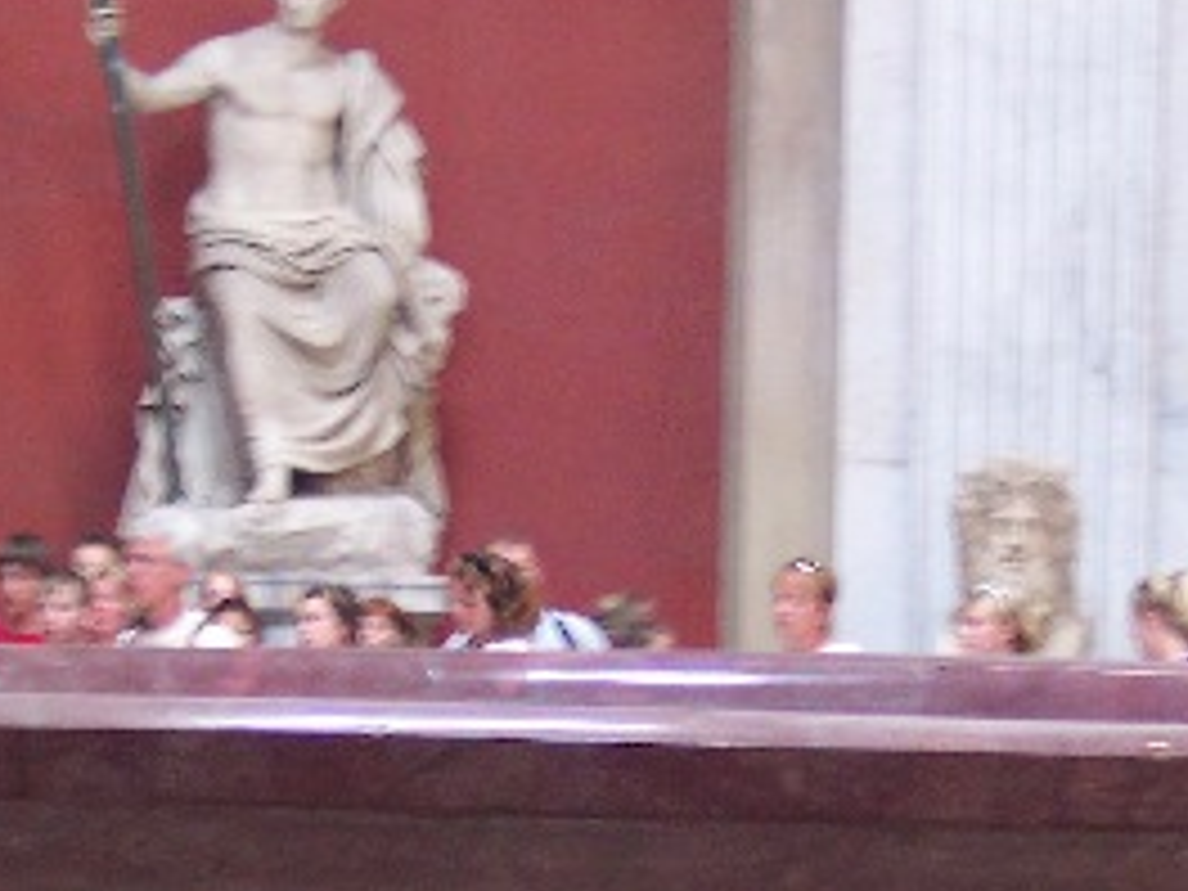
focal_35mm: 115
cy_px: 886
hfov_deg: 17.1
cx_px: 621
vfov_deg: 12.7
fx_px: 3947
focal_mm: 8
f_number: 2.8
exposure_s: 1/8
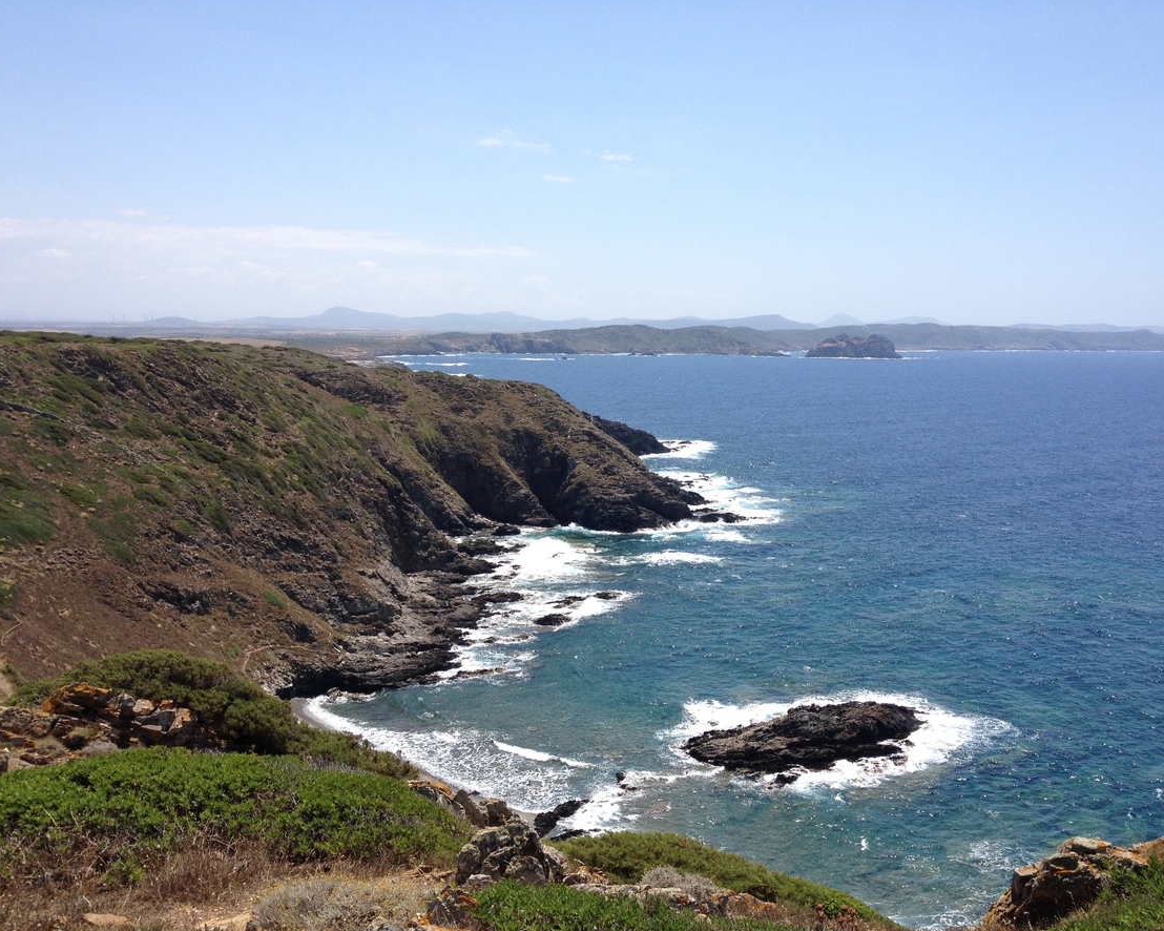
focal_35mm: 37
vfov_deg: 40.1
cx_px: 619
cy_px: 470
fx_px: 1274
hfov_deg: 49.1
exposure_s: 1/1672
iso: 50
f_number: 2.4
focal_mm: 4.28
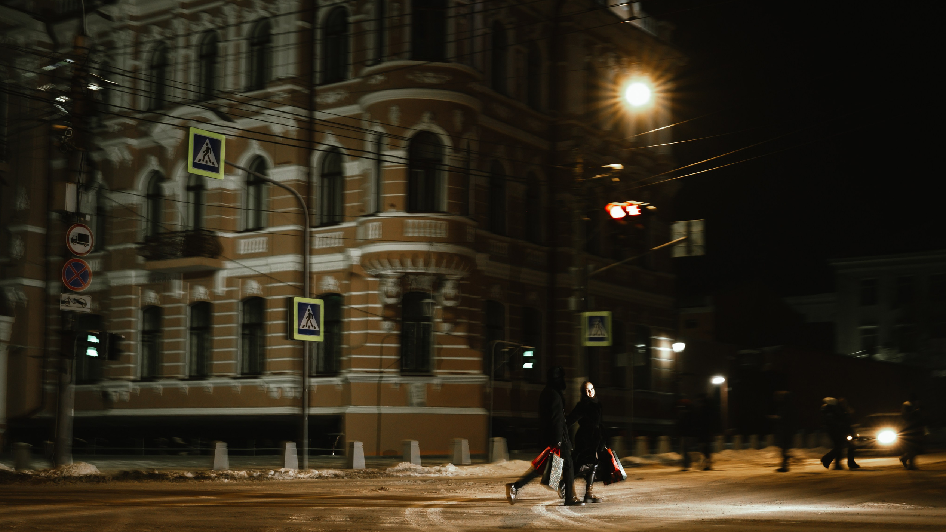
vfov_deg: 23.4
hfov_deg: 40.4
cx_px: 561
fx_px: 1279
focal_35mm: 51
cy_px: 342
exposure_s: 1/15
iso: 320
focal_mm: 27
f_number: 5.6
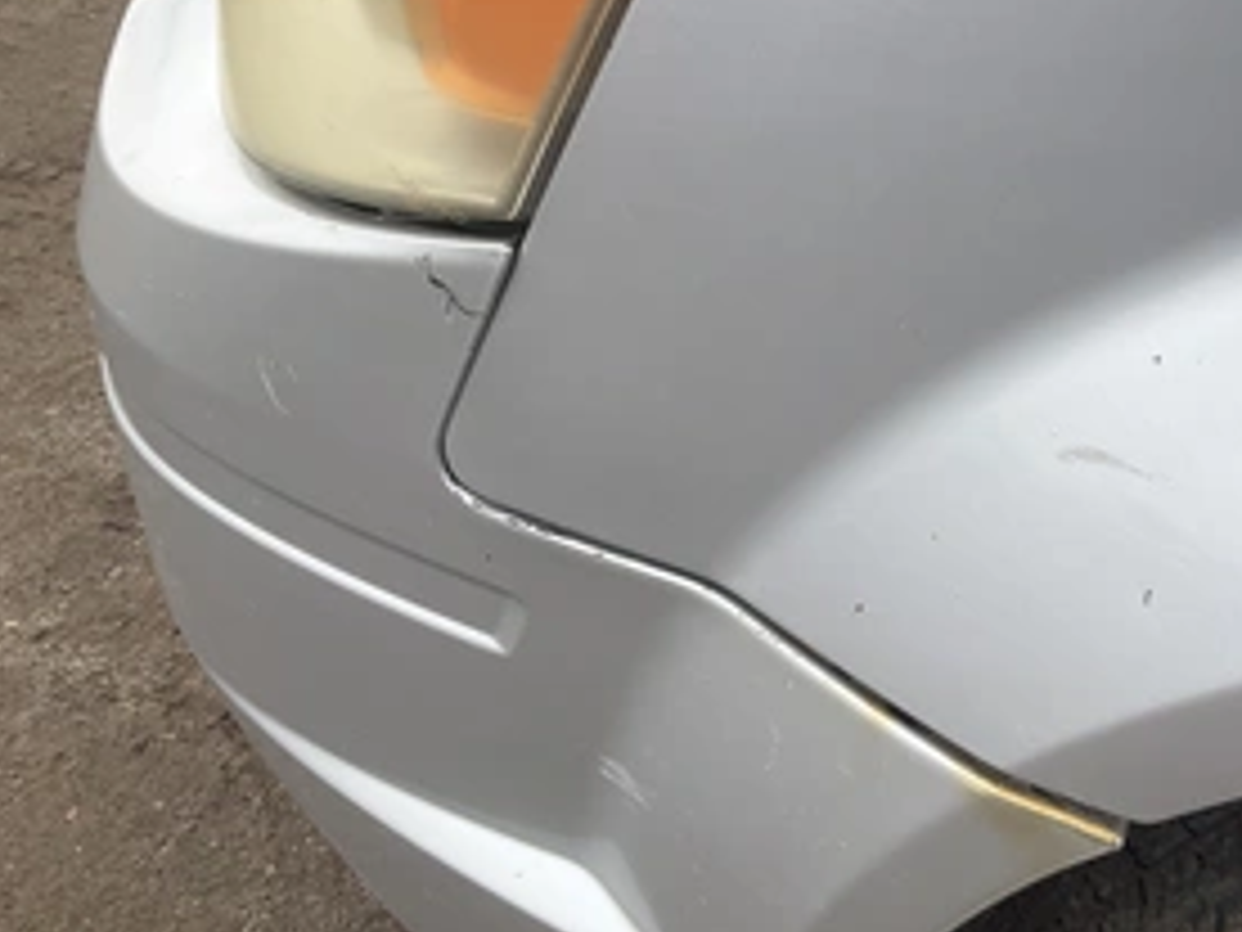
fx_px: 1507
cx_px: 855
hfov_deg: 44.0
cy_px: 464
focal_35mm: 42
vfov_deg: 34.3
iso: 25
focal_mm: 3
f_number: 1.8
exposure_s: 1/1055
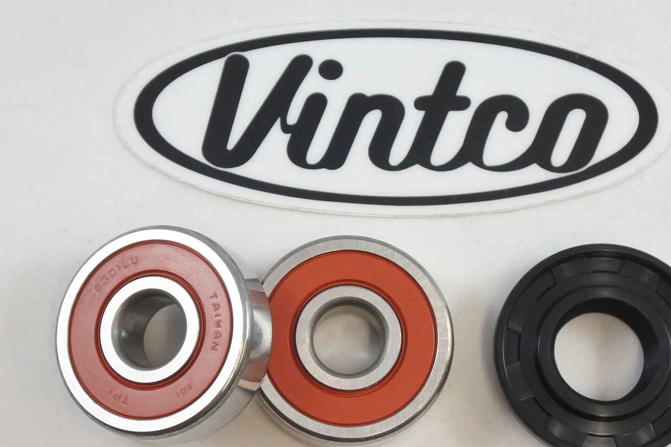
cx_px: 385
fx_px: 1323
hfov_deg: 28.4
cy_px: 255
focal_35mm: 71
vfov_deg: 19.2
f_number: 4.8
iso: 450
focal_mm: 20.1
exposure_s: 1/125
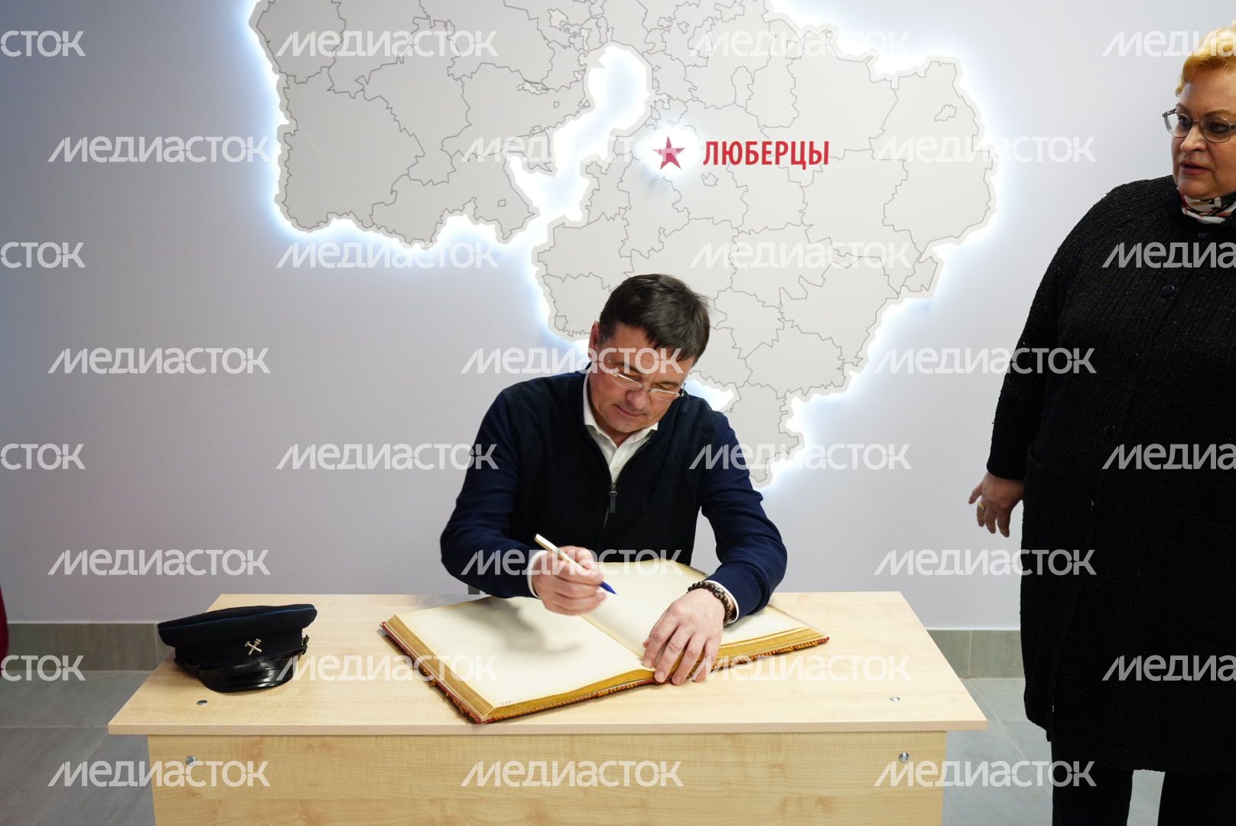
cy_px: 413
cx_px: 618
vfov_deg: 38.9
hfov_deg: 55.8
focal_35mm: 34
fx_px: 1168
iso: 1600
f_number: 5
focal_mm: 34
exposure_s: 1/80
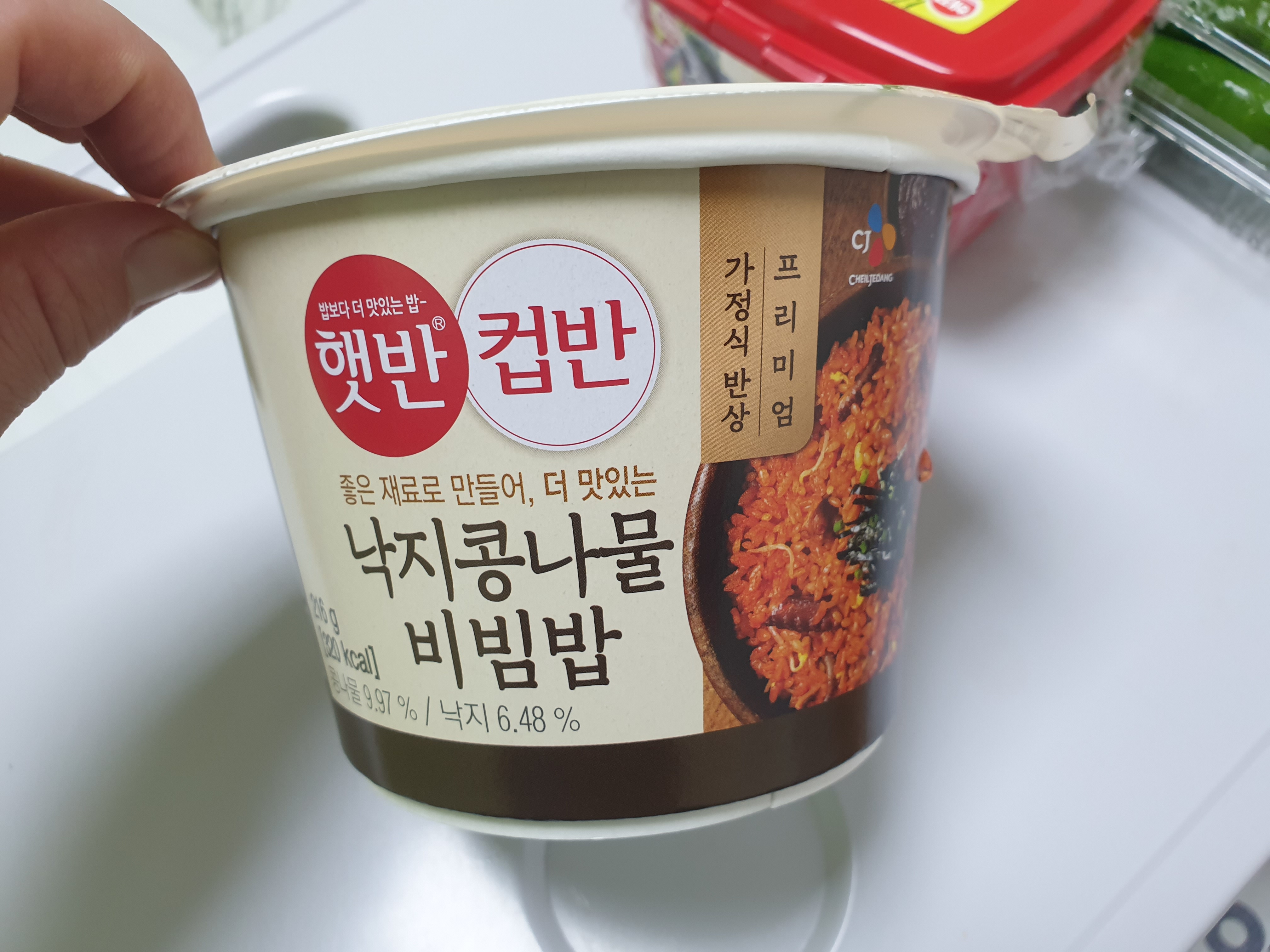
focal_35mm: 26
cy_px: 476
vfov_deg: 53.1
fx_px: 954
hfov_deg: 67.3
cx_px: 635
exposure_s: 1/60
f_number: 2.4
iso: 125
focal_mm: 4.3
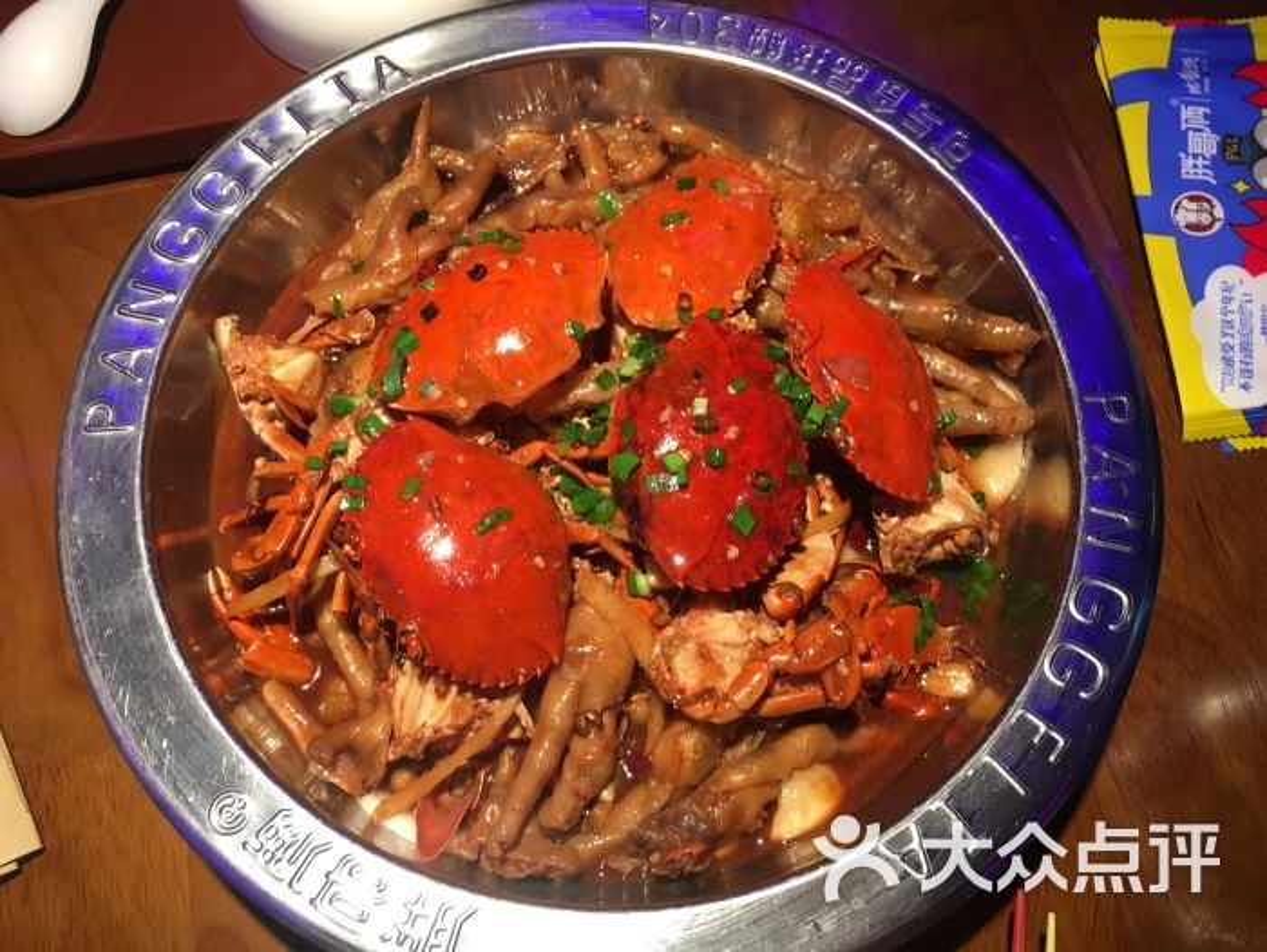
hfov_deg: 61.6
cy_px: 476
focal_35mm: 29
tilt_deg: -68.5
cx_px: 634
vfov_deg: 48.3
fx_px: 1062
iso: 100
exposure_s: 1/33
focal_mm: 4.15
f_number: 2.2
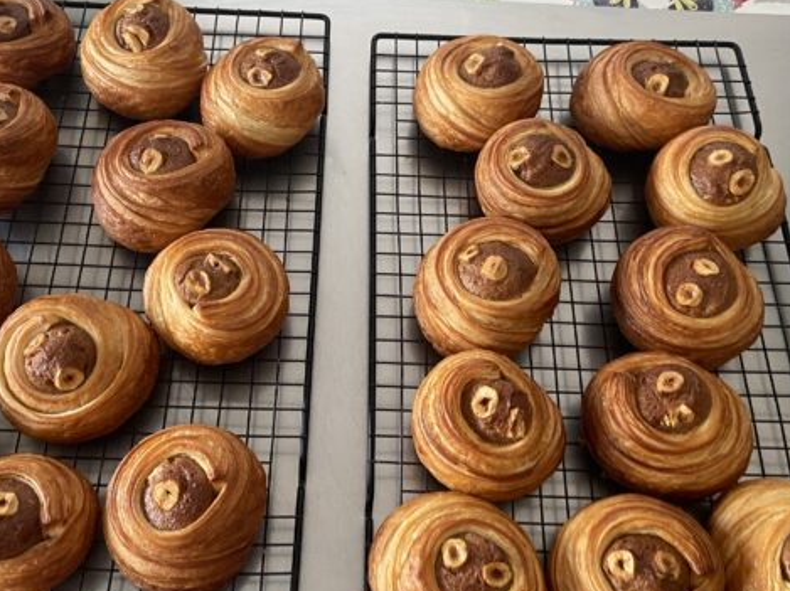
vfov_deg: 38.6
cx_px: 370
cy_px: 308
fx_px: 844
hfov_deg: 50.1
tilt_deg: -65.2
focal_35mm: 37
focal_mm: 4.25
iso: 250
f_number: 1.8
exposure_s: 1/60
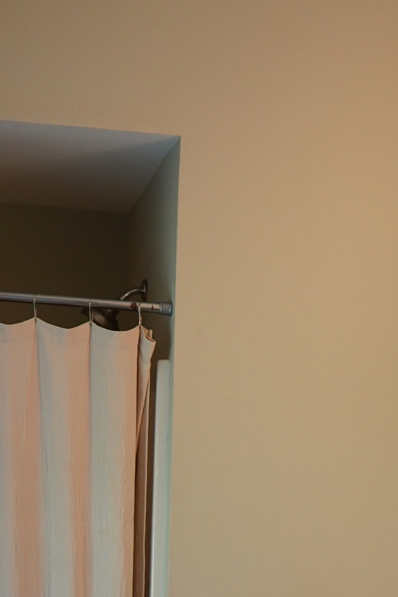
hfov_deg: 16.4
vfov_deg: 23.1
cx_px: 251
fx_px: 1376
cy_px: 651
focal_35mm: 83
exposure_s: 1/160
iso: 1600
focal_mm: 28
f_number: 3.5
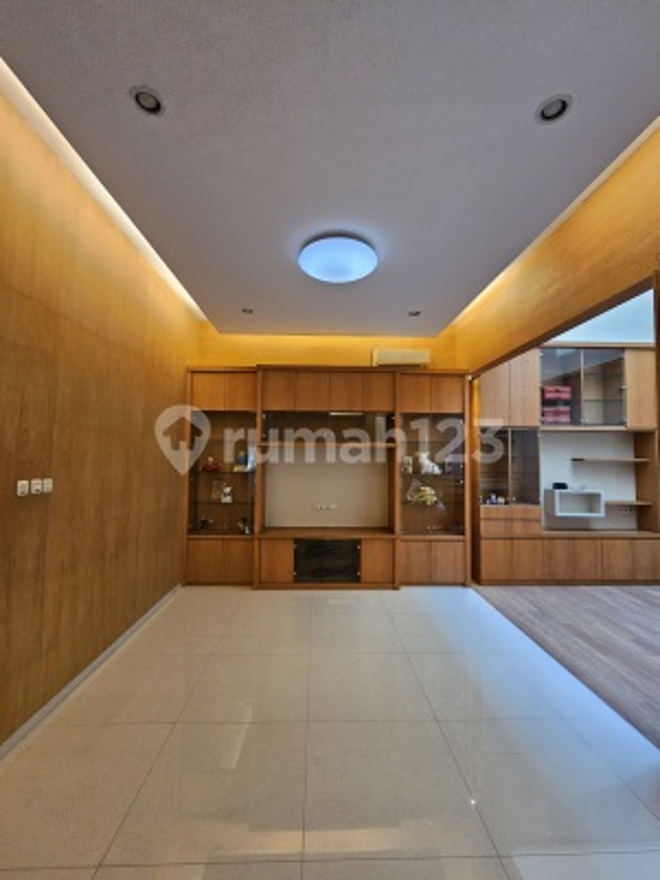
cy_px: 440
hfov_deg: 89.9
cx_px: 330
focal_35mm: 13
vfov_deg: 106.2
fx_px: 330
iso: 320
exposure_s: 1/50.3
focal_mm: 2.2
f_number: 2.2
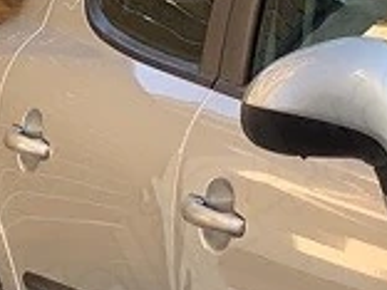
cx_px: 992
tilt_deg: -4.5
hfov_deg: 5.7
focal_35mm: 333
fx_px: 3723
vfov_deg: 4.5
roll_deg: +0.1
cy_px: 263
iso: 16
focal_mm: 6
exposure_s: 1/158
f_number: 2.4
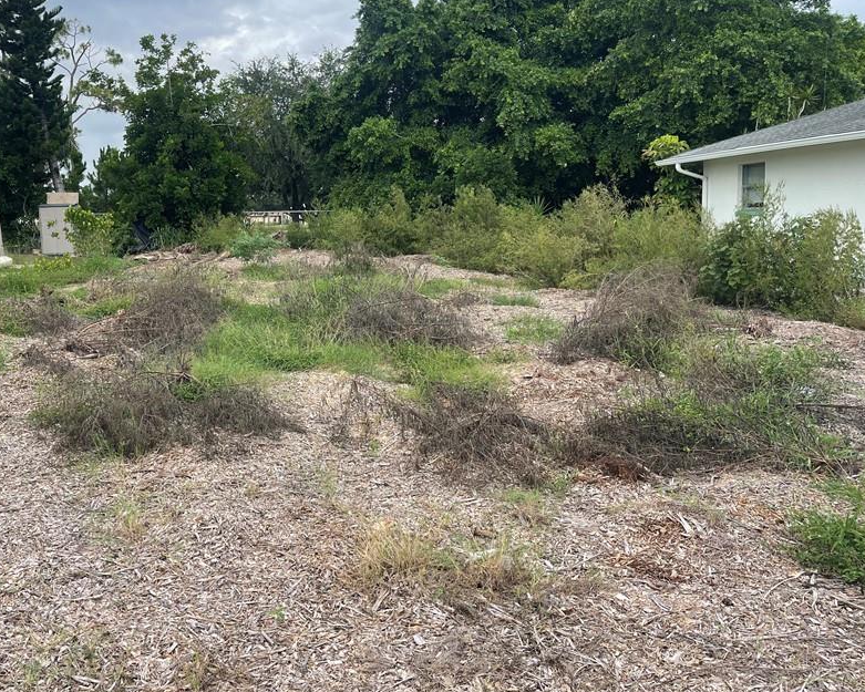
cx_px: 343
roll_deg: +1.5
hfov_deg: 55.2
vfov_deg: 45.7
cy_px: 310
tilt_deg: -6.1
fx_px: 819
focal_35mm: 32
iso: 32
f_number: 1.6
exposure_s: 1/916
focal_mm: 5.1
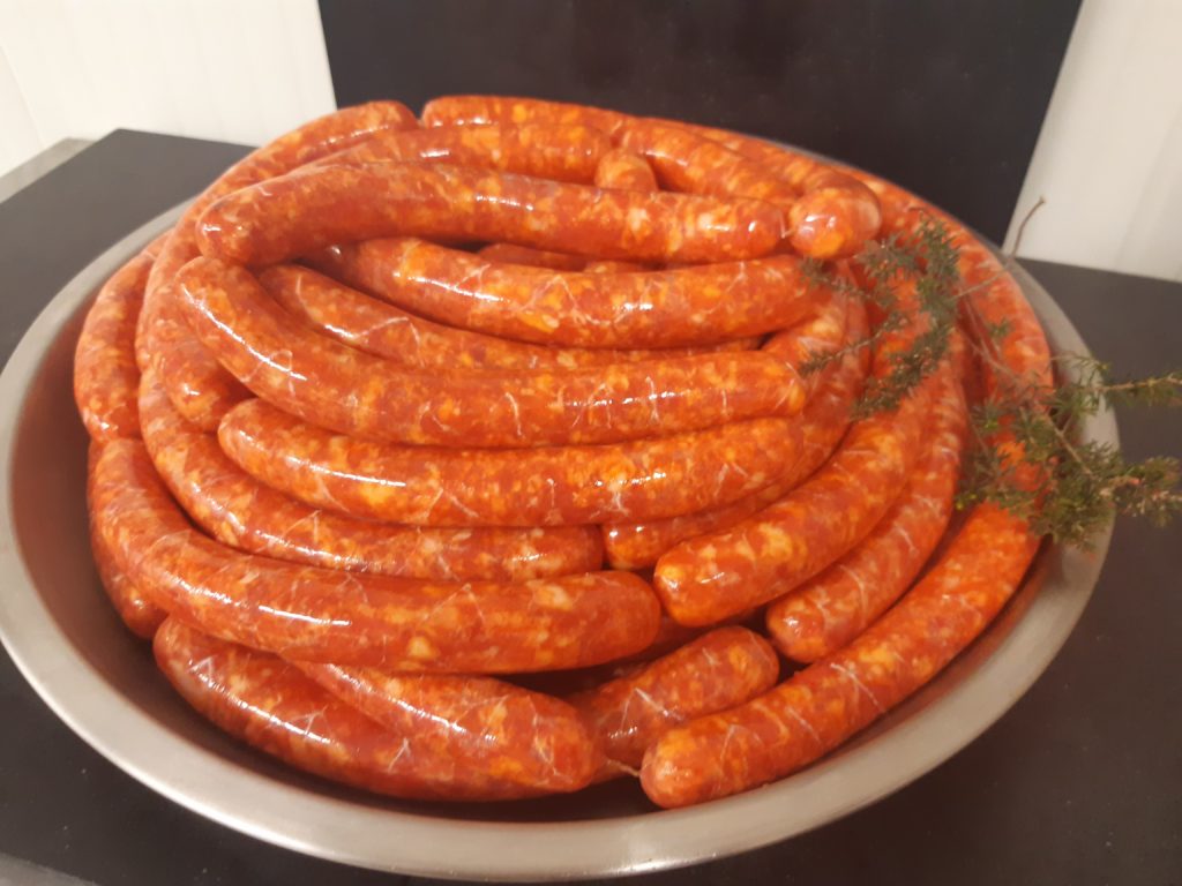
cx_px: 591
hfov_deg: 67.3
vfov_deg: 53.1
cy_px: 443
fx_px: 888
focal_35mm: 26
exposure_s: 1/50
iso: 250
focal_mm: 3.92
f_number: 1.7
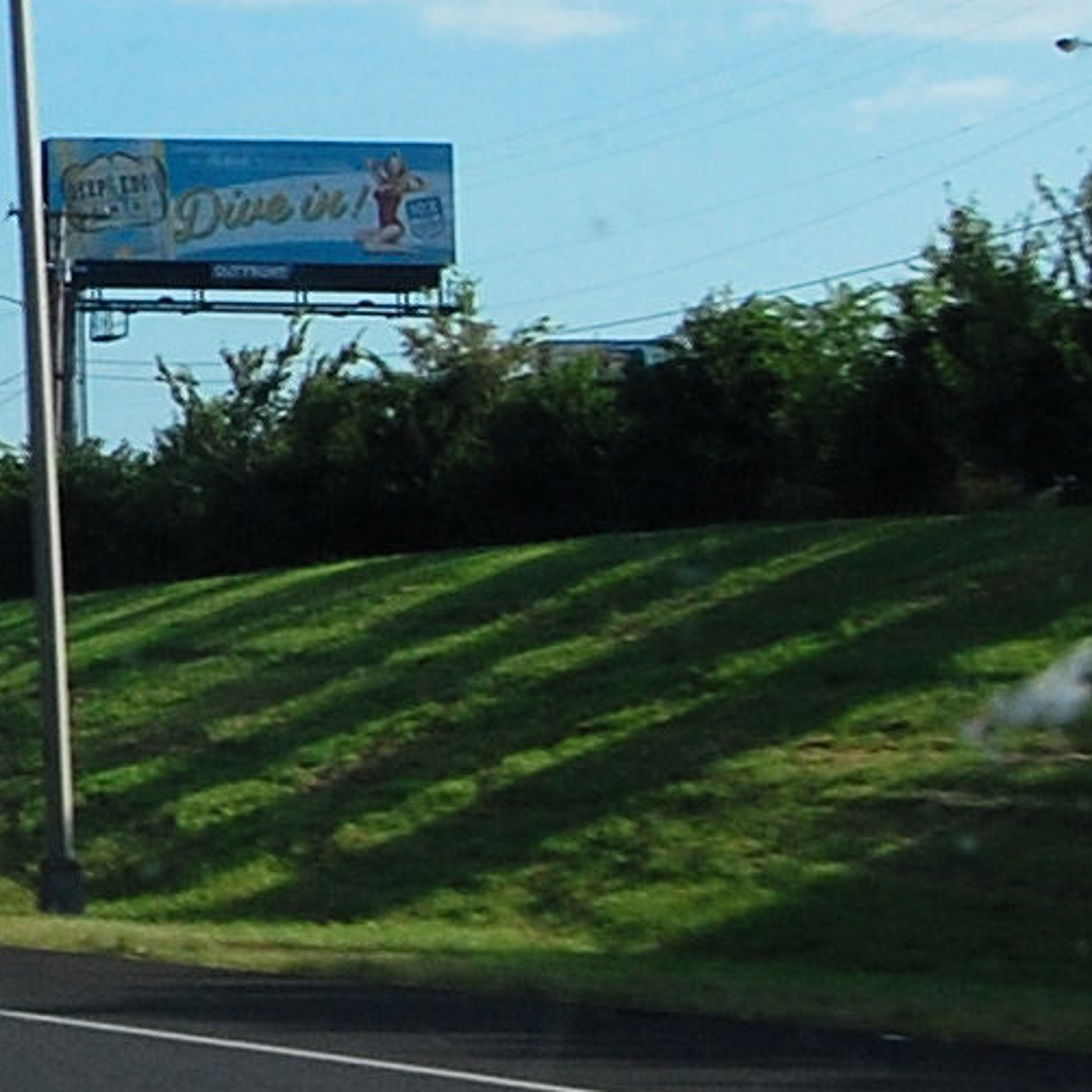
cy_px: 54
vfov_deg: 9.5
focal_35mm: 183
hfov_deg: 8.9
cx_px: -1251
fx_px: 6531
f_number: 16
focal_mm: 24
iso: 200
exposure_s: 1/125
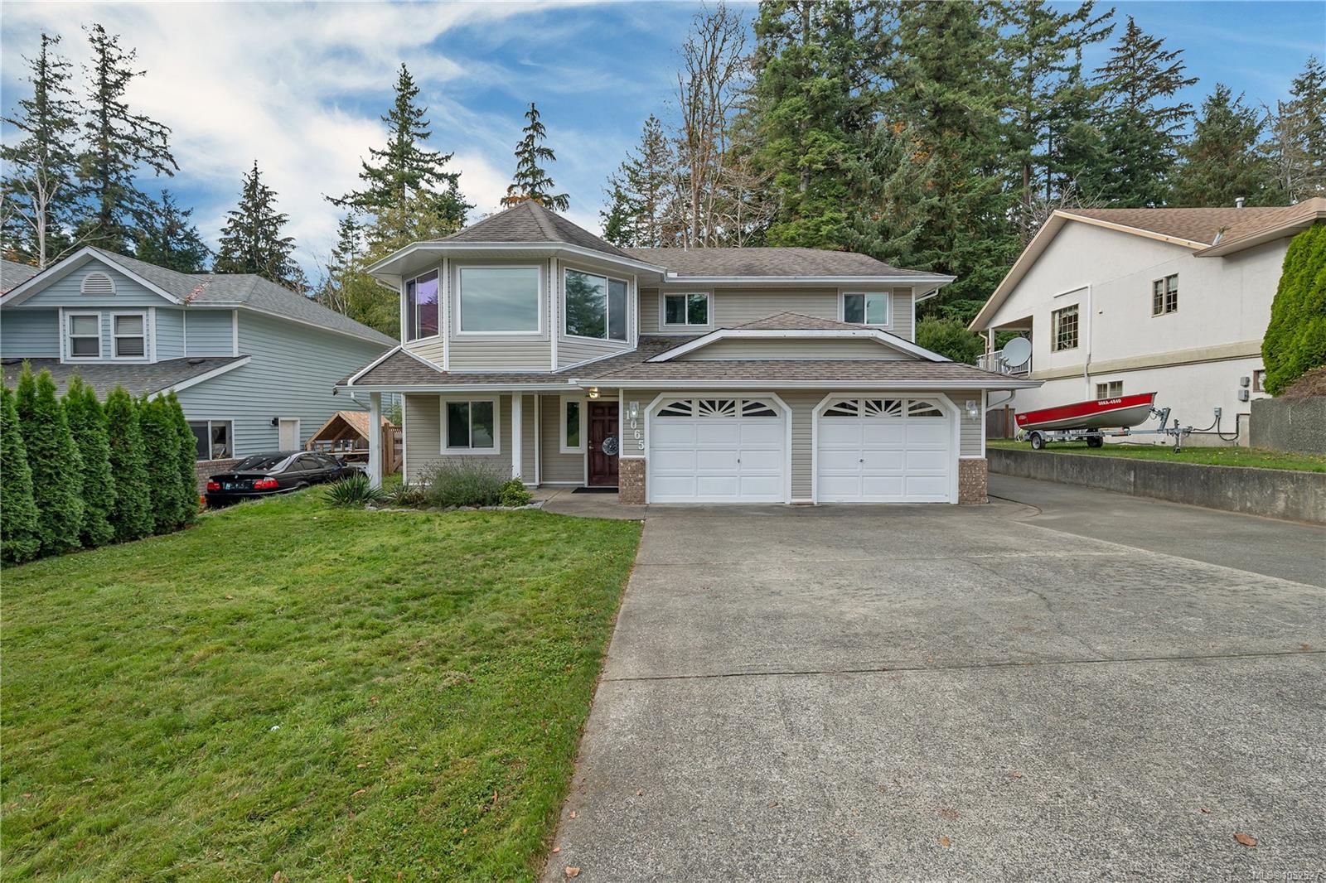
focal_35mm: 16
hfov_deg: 98.6
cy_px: 442
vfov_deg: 75.5
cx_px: 663
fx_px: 571
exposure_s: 1/100
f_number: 5.6
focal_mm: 15.5
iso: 320
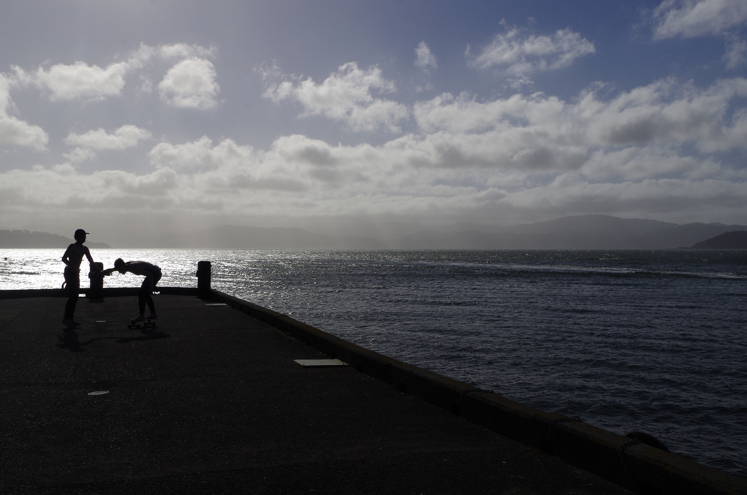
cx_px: 374
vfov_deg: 31.7
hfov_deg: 46.5
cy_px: 248
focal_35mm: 42
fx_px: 870
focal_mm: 28.13
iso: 100
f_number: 14
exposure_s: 1/200
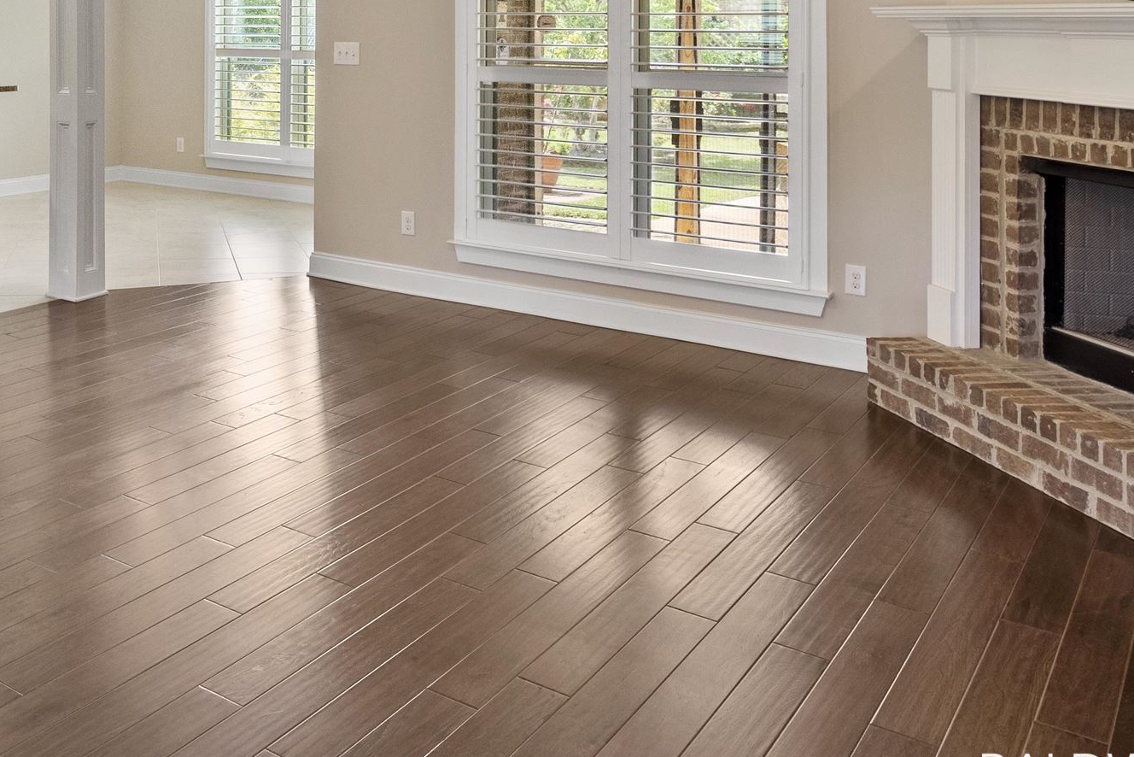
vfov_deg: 33.2
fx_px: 1166
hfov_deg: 49.5
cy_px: 15
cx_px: 262
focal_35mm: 37
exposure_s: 1/13
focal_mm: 16
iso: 1000
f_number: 6.3
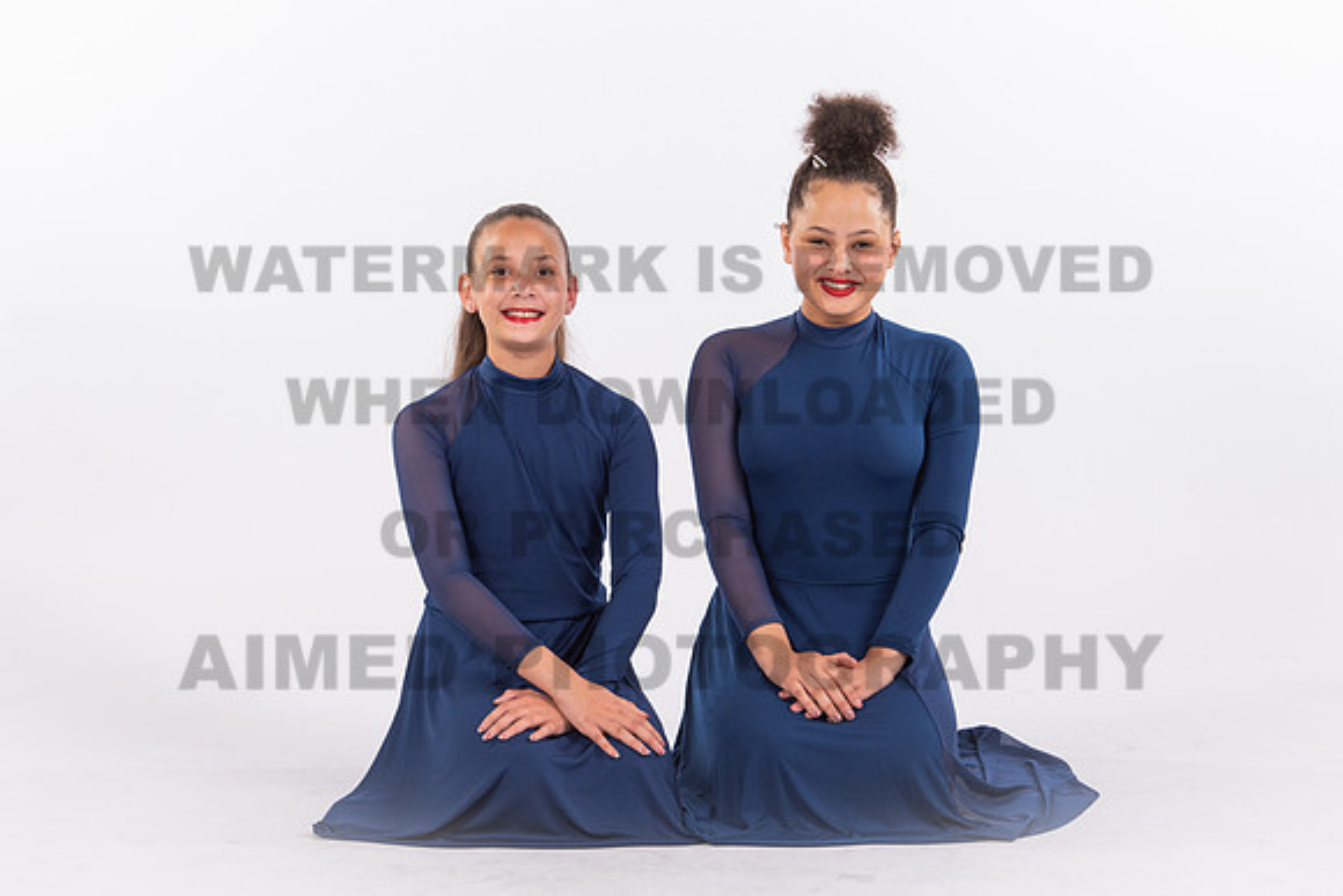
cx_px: 672
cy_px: 419
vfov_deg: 11.2
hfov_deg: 16.7
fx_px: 4565
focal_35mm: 122
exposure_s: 1/160
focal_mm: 110
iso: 320
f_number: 11
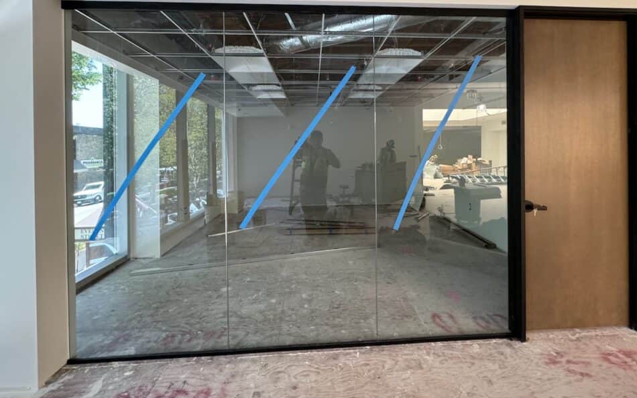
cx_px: 333
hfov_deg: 97.7
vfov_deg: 70.1
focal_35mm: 16
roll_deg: +0.1
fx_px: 278
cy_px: 149
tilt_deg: +0.8
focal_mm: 2.22
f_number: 2.2
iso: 320
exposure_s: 1/94
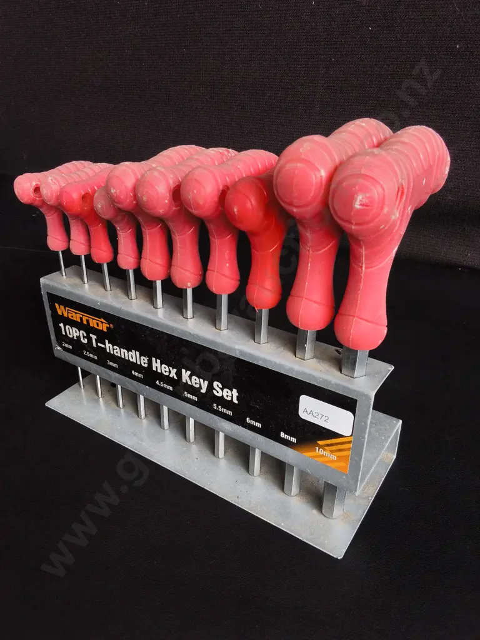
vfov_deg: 65.3
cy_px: 320
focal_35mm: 27
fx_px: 499
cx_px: 240
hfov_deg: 51.4
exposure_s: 1/100
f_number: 2
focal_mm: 2.87
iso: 100
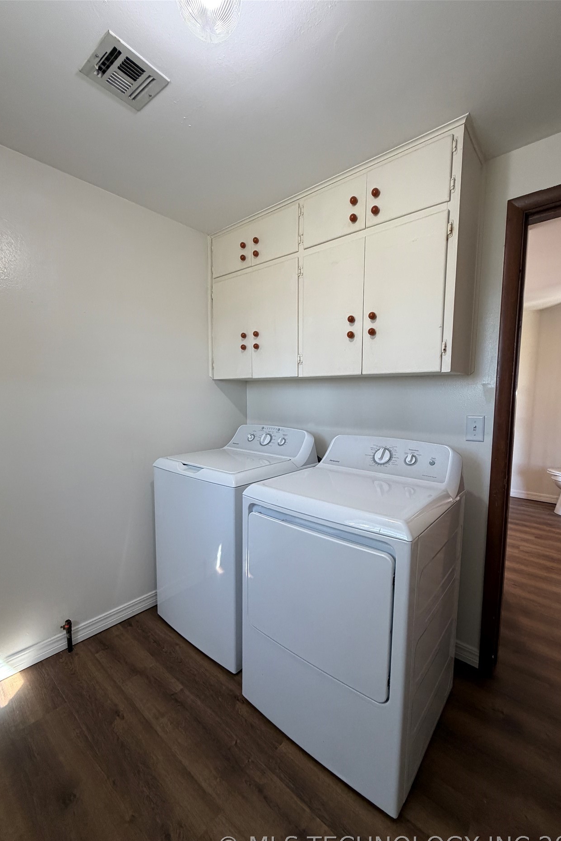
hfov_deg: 77.3
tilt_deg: -4.4
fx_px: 351
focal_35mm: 15
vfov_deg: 100.4
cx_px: 282
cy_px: 433
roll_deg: +0.7
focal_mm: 2.22
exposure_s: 1/120
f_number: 2.2
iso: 250
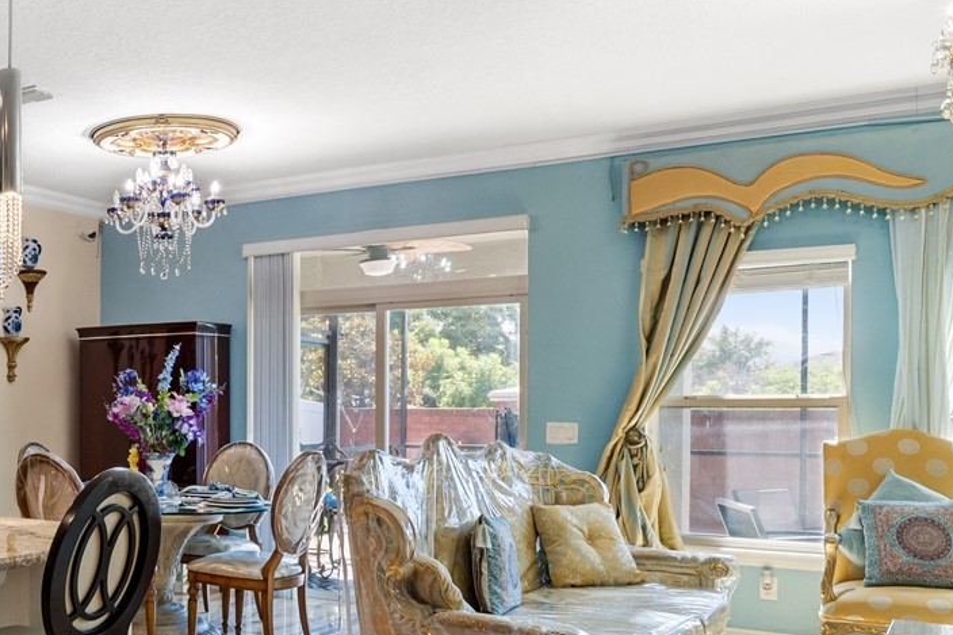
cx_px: 20
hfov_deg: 41.7
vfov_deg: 32.2
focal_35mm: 41
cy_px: 446
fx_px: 1085
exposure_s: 1/15
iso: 800
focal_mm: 17
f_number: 13
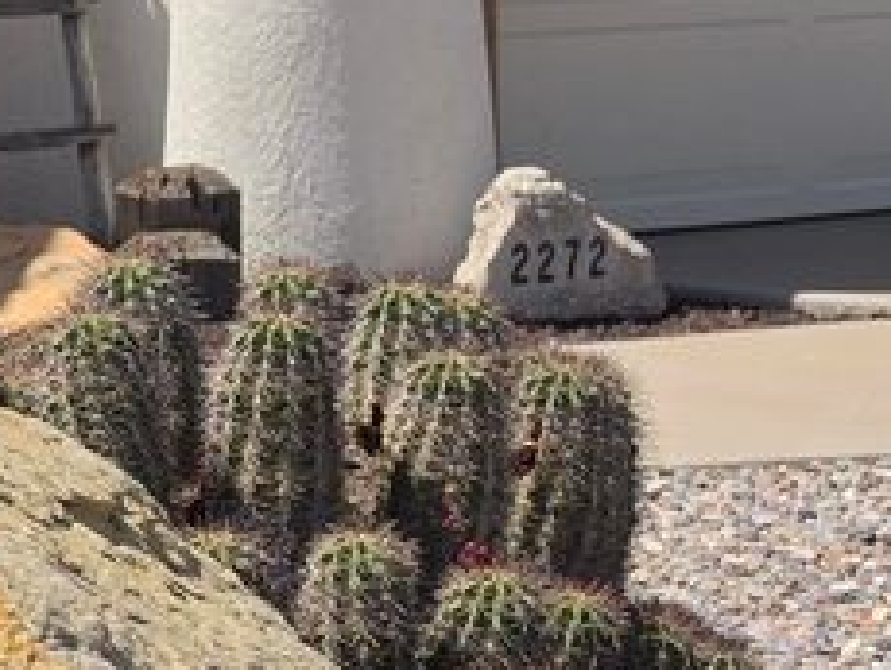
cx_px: -1015
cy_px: 213
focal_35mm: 120
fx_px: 3092
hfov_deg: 13.5
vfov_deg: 12.4
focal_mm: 6.5
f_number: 1.4
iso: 64
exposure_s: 1/6147
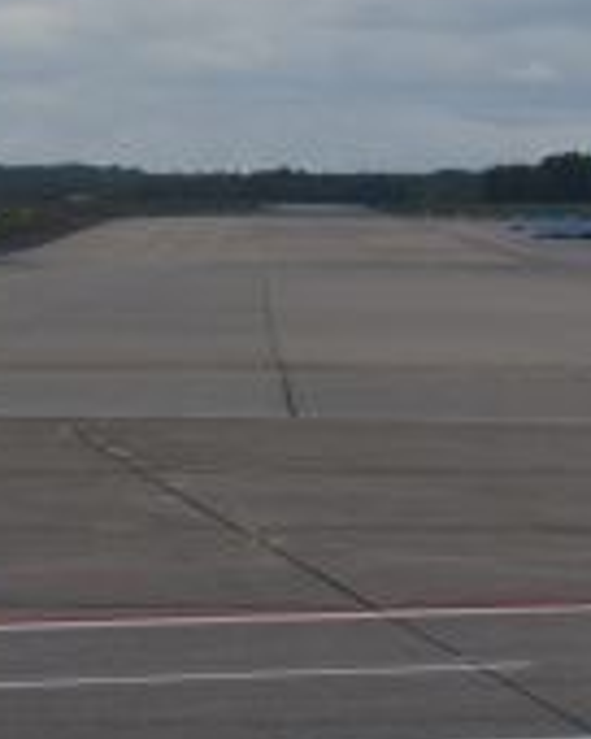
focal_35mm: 305
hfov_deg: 5.0
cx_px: 1260
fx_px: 6669
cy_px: -93
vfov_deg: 6.3
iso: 200
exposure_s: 1/250
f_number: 8
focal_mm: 46
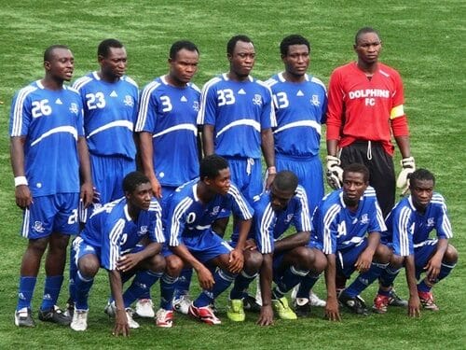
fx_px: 5210
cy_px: 175
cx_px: 233
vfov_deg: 3.8
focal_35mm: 387
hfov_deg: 5.1
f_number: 4
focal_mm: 49.9
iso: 100
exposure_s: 1/250
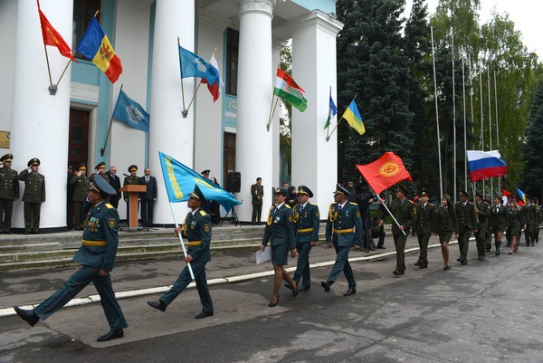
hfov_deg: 65.4
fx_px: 423
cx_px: 272
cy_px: 182
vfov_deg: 46.5
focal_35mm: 28
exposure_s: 1/250
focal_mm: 28
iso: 1000
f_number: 8
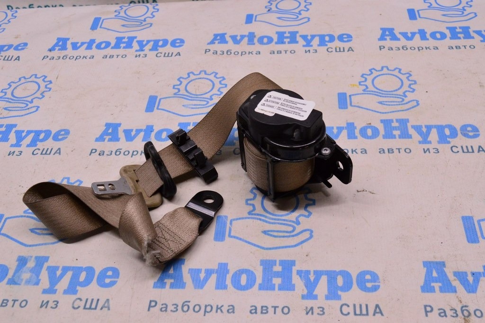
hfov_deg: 46.4
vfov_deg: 31.8
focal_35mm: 42
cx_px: 242
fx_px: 565
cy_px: 162
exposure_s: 1/125
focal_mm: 28
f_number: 8
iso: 1600
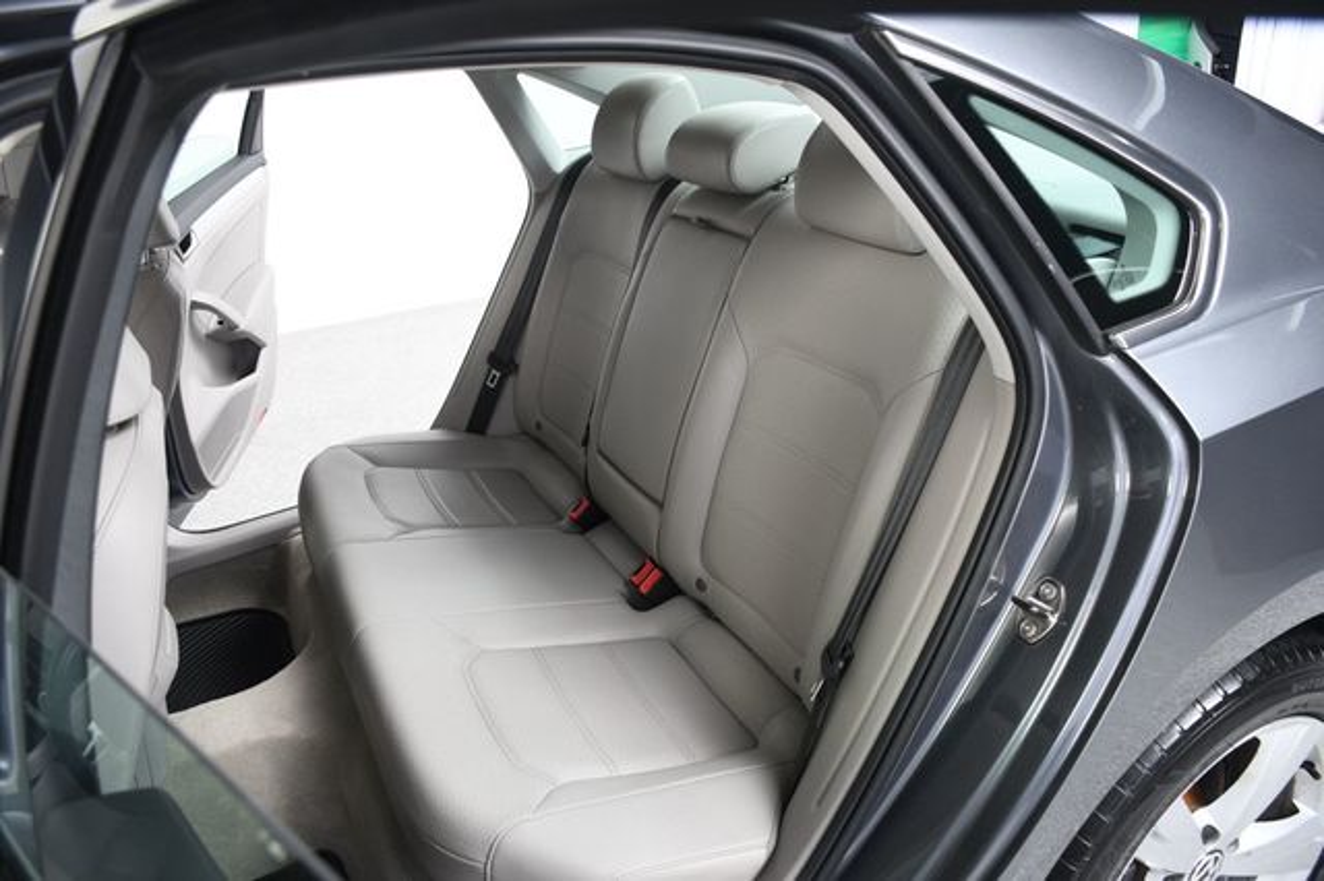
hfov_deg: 67.4
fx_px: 992
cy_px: 440
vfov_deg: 47.9
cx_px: 662
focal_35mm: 27
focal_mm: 18
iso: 100
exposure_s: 1/160
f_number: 5
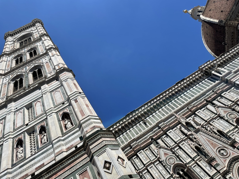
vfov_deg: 53.1
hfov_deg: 67.3
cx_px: 120
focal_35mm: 26
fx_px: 180
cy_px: 90
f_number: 1.6
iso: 32
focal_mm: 4.2
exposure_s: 1/5291
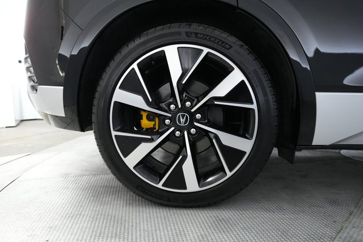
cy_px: 121
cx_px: 182
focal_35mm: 25
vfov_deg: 51.2
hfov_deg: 71.5
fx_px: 252
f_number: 2.8
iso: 4000
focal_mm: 25
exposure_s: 1/160
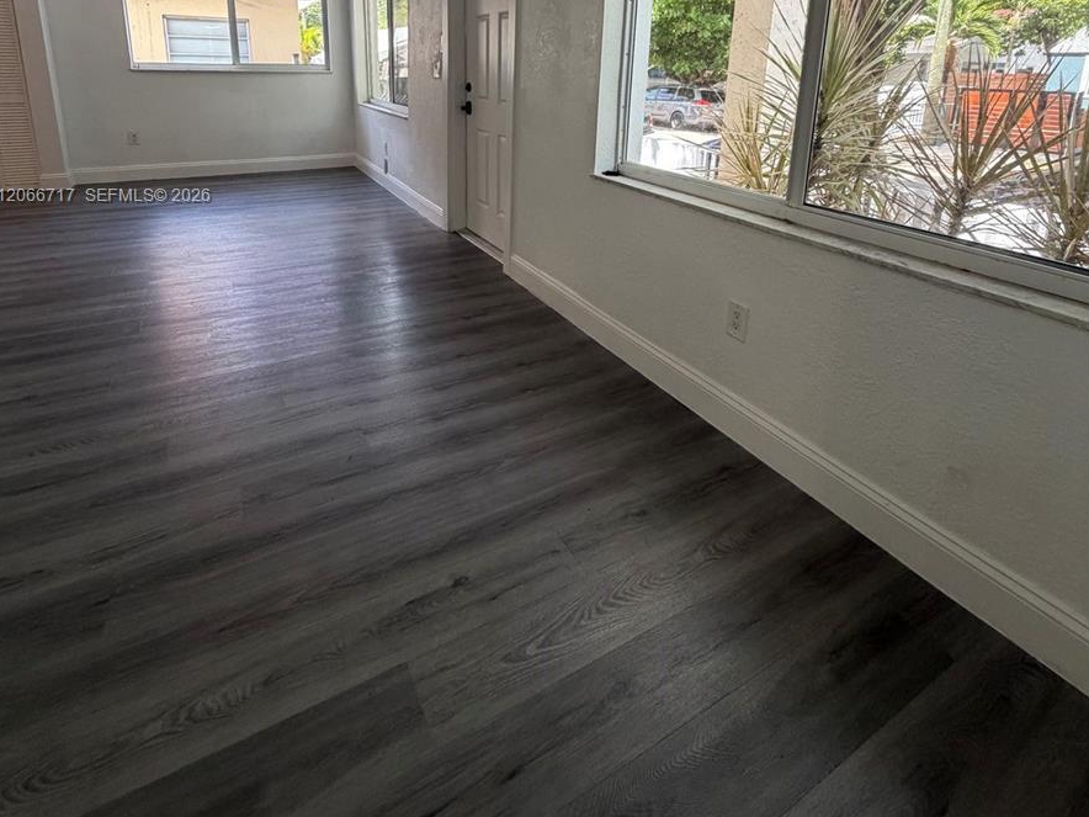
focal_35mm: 19
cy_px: 197
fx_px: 598
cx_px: 537
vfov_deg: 64.3
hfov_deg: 84.7
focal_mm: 2.22
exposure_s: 1/120
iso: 250
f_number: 2.2
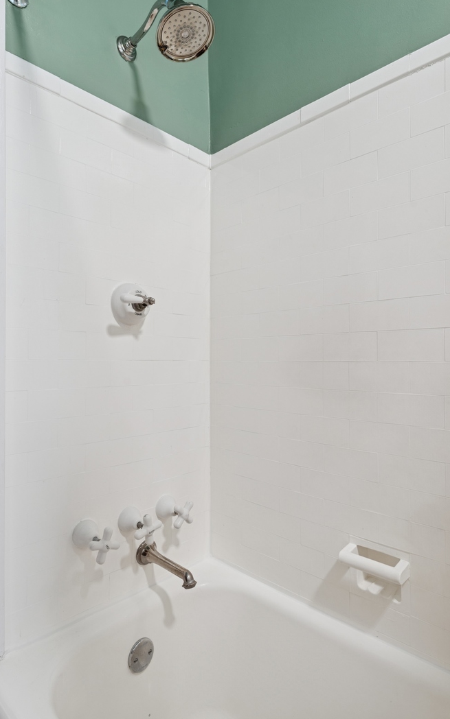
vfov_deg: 82.3
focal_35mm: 21
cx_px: 216
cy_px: 359
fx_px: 412
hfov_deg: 57.3
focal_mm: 20
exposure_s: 1/4
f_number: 8
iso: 320
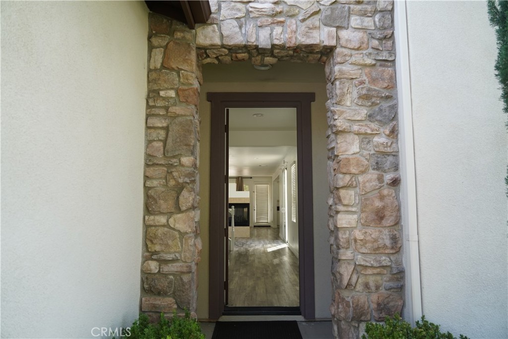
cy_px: 170
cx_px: 254
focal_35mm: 24
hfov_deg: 73.7
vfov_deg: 53.1
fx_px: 339
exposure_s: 1/160
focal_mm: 24
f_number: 4
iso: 320
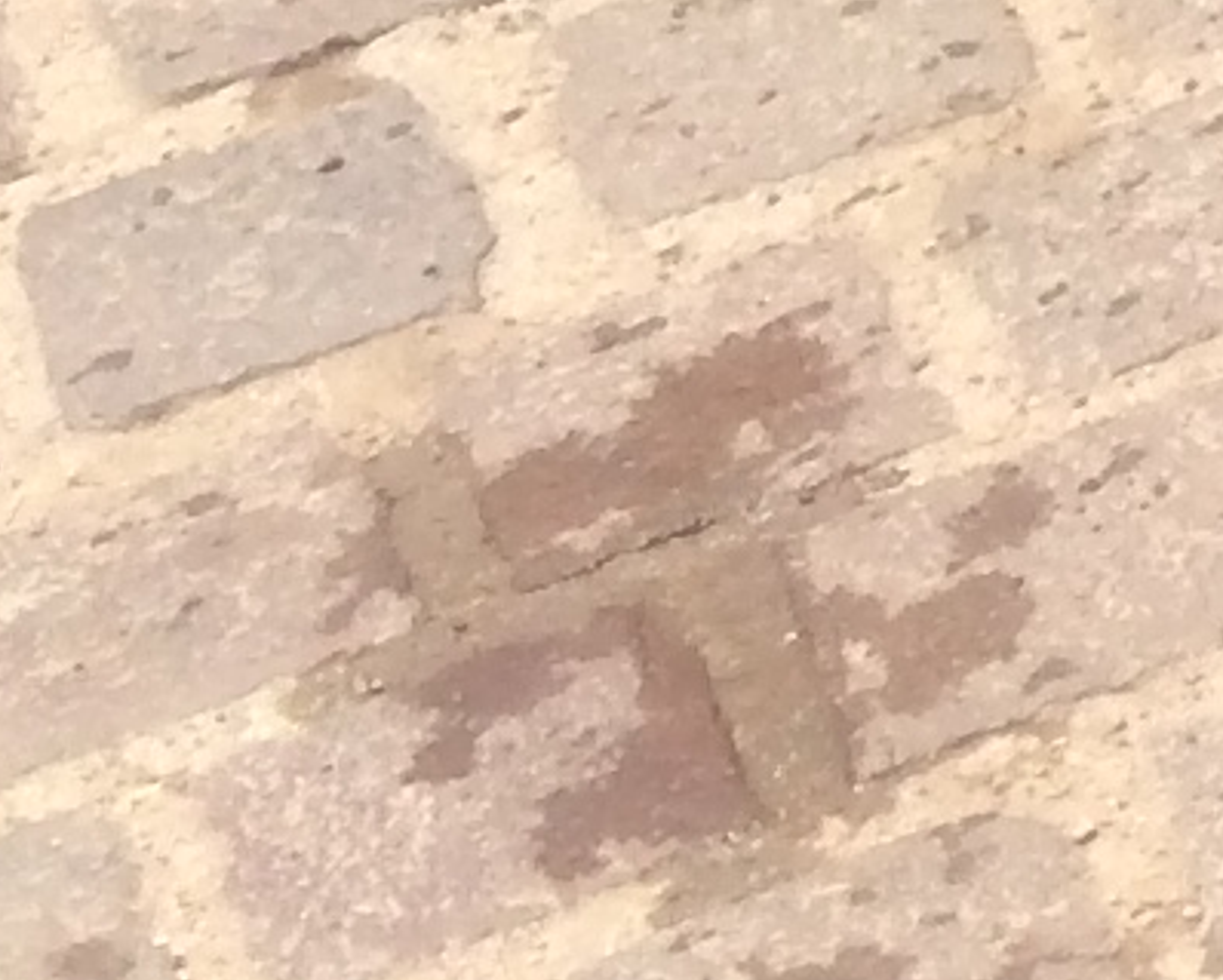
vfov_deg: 6.3
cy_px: -1554
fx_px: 8404
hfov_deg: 6.6
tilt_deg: -27.6
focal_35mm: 232
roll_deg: +0.5
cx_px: 4870
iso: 32
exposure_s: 1/1109
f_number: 2.2
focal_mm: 4.15
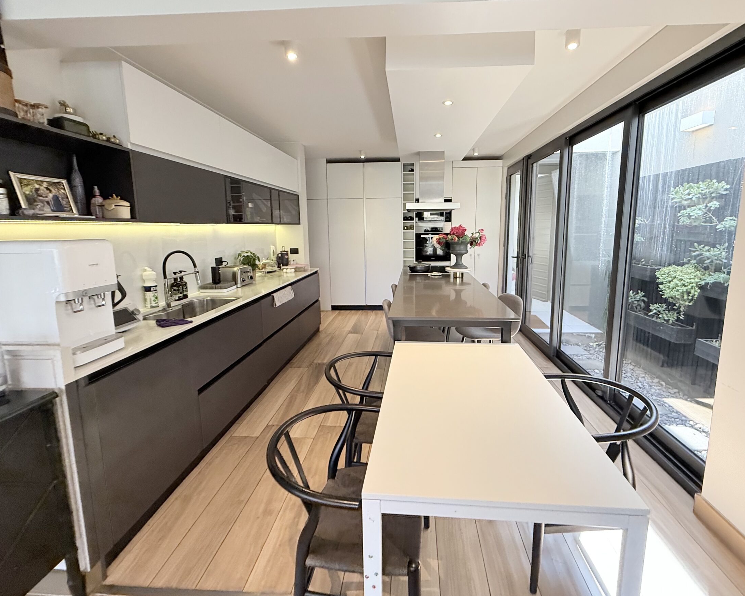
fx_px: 353
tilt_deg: -14.0
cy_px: 276
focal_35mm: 16
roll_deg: +2.2
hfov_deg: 93.0
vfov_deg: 80.3
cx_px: 394
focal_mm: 2.22
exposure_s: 1/99
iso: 160
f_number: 2.2
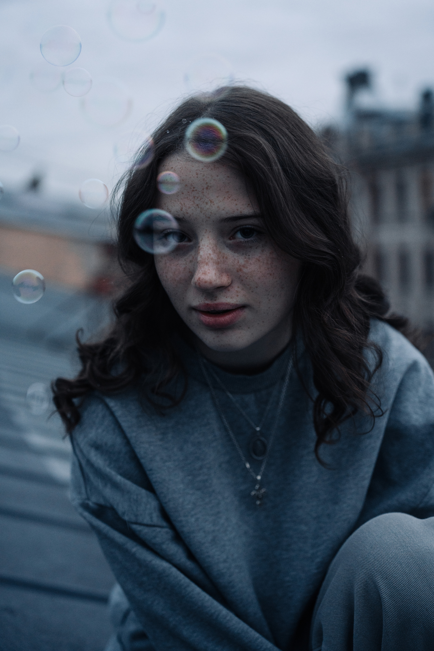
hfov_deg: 27.0
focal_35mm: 50
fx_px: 904
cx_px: 217
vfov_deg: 39.6
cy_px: 326
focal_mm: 50
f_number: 2.8
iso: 2000
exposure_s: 1/125
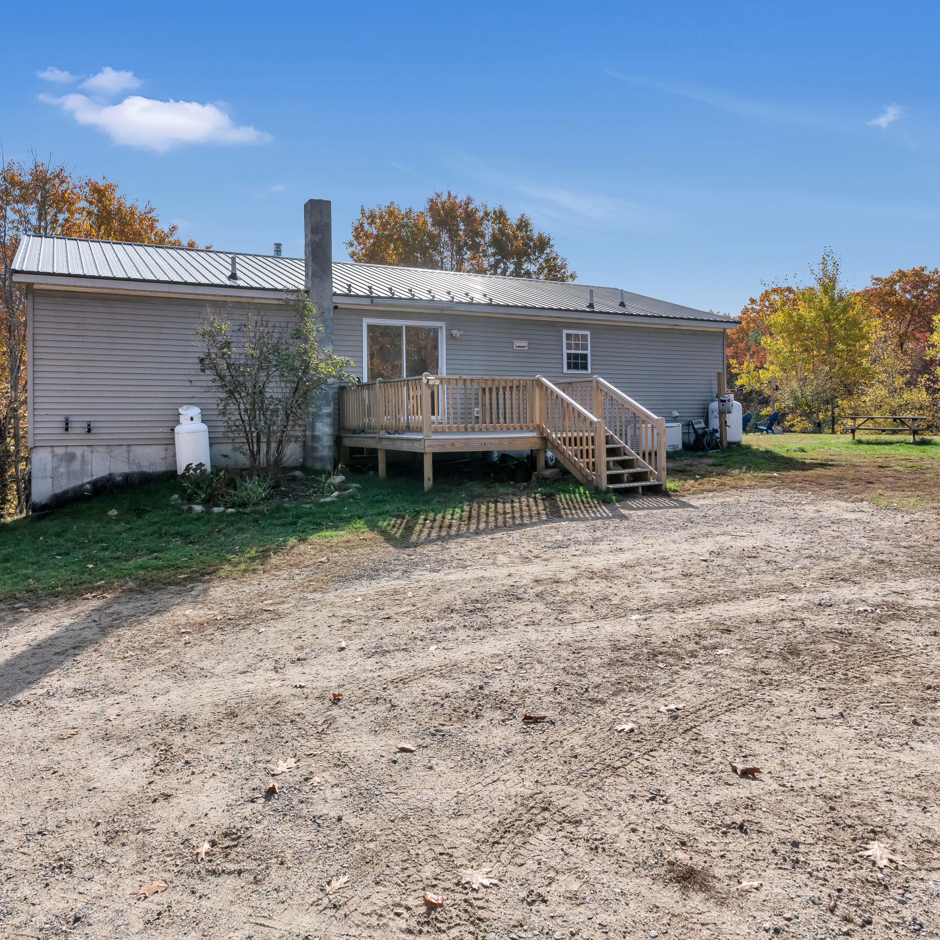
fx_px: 707
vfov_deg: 67.1
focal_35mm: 23
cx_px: 386
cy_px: 431
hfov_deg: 66.7
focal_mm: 16
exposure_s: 1/1000
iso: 800
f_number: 8
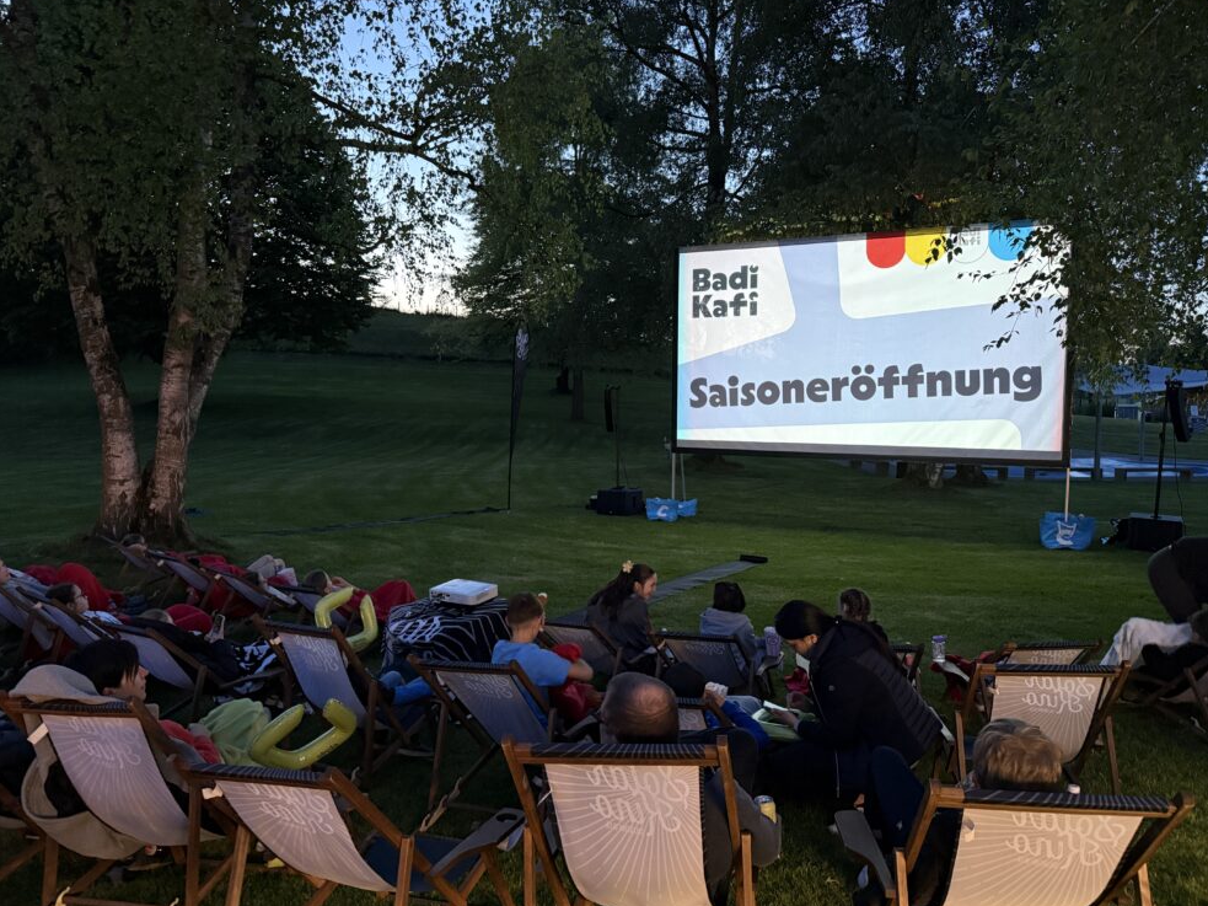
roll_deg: +0.7
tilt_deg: -4.7
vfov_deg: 54.9
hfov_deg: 69.4
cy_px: 459
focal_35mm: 25
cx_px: 607
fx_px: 872
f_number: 1.78
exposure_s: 1/33
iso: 640
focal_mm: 6.76
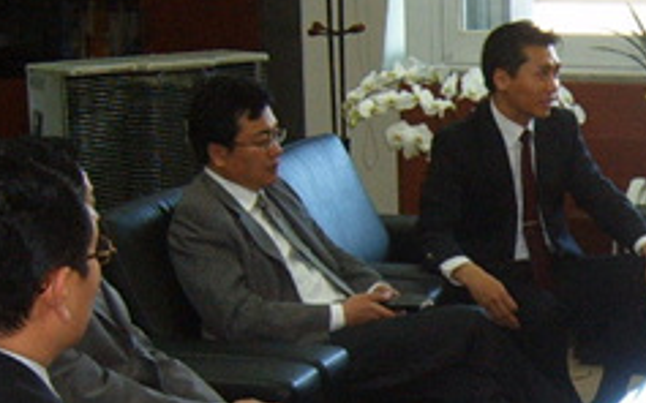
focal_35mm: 106
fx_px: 1866
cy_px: 436
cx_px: 750
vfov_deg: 12.2
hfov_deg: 18.7
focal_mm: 6.2
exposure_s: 1/60
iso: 141
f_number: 2.9
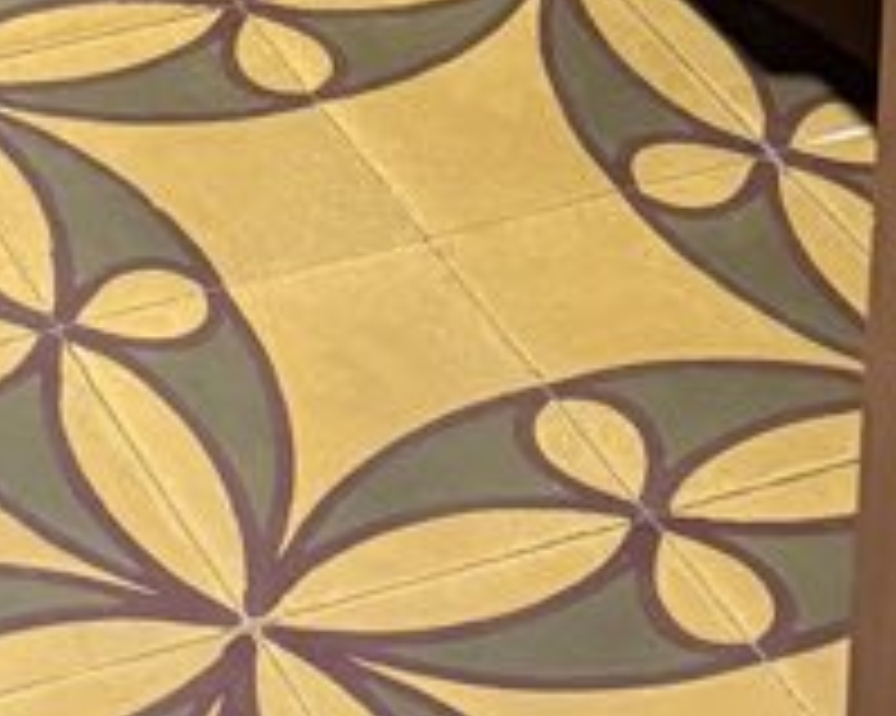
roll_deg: -0.8
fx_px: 4002
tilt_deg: -10.1
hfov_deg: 12.2
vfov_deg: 7.9
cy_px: -1833
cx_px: -401
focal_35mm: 151
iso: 500
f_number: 1.8
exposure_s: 1/50
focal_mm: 6.8
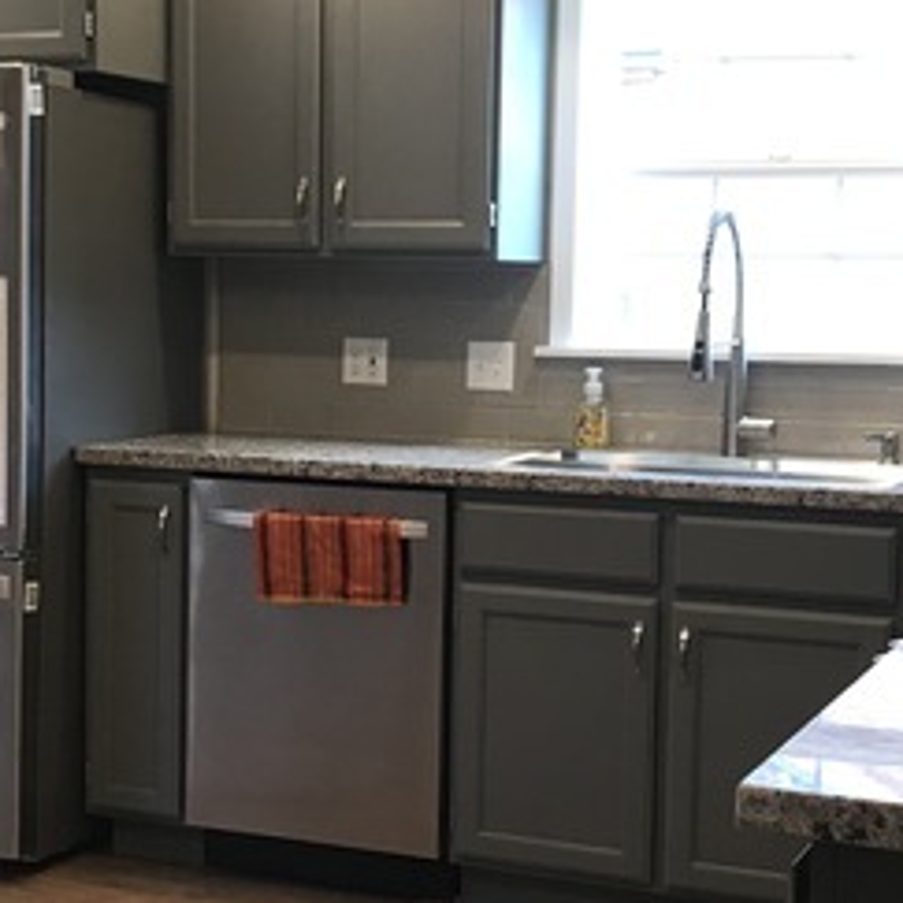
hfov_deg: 25.3
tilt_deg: -7.2
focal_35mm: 68
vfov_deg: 25.3
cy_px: 515
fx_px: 2007
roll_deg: -0.6
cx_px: 390
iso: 25
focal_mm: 3.99
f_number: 1.8
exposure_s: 1/30
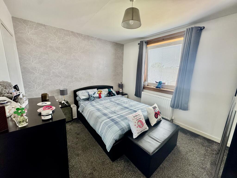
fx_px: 96
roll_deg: -2.9
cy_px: 89
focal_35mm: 14
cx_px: 118
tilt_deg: -11.4
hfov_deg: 102.1
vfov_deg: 85.7
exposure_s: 1/99
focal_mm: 2.22
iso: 320
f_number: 2.2
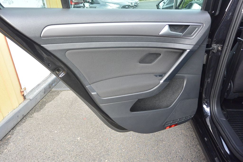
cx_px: 122
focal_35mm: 27
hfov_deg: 67.4
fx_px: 182
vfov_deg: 47.9
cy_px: 81
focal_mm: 10
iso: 200
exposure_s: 1/160
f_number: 3.5
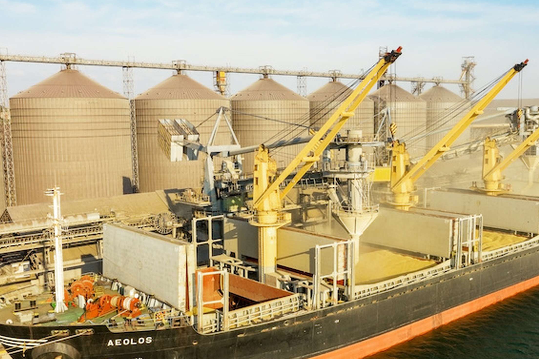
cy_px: 194
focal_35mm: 39
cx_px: 316
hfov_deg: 49.3
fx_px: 584
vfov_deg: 34.2
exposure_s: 1/240
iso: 100
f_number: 7.1
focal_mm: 10.3
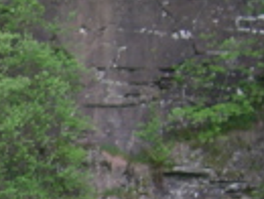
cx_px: -329
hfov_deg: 9.6
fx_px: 1429
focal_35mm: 187
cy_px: 325
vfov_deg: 7.8
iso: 100
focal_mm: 8
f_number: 2.8
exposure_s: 1/79.2
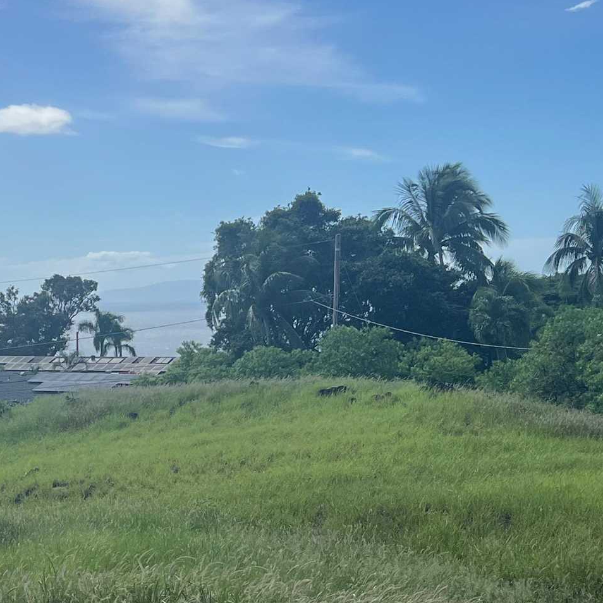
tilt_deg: -4.7
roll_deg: +1.8
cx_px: -2
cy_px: 453
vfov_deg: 23.1
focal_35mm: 74
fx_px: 1458
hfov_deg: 22.5
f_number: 1.5
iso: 50
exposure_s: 1/4630
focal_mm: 5.7
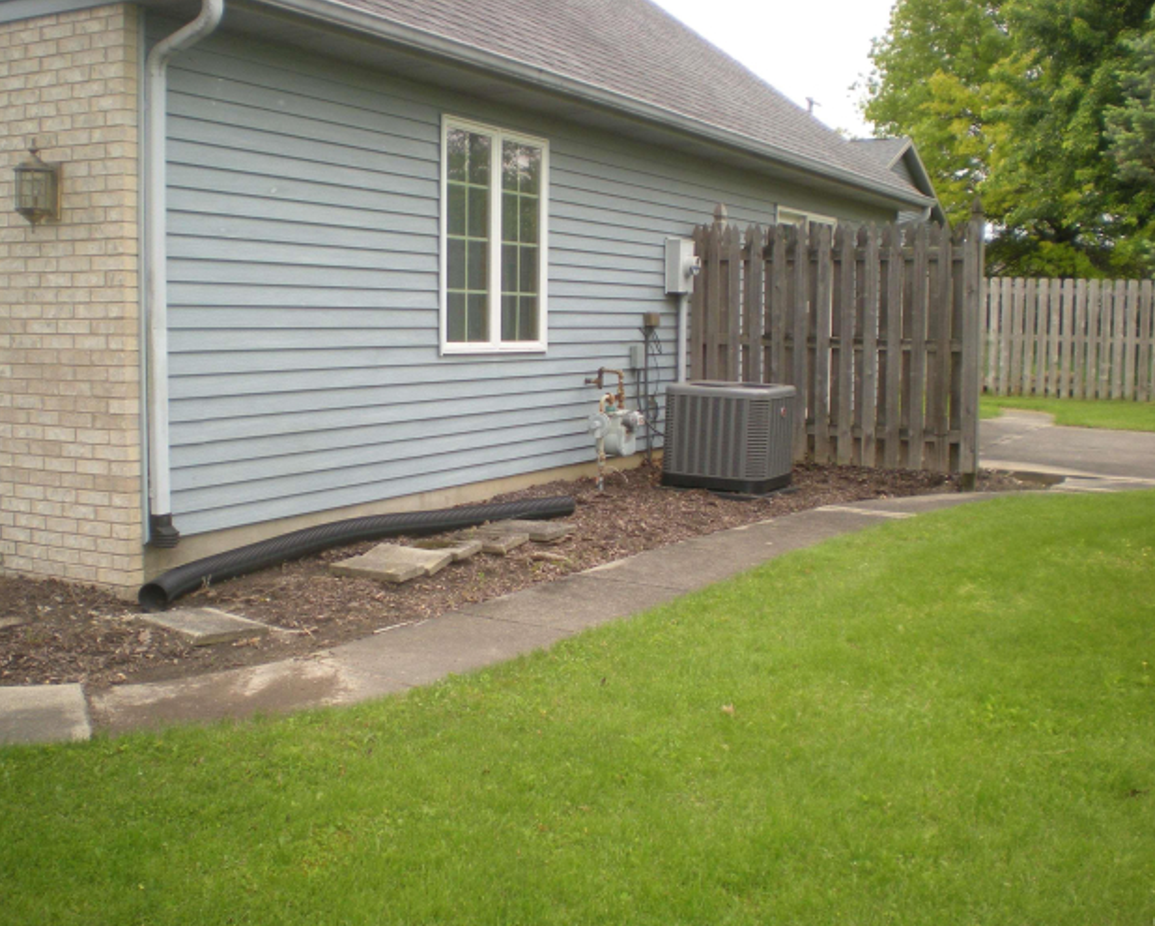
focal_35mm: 40
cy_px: 462
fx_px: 1368
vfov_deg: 37.4
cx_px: 562
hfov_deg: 45.8
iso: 89
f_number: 3.1
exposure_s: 1/285
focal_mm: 6.3
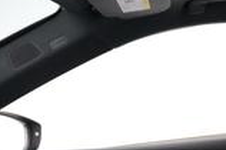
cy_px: 237
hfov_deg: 21.4
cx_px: 388
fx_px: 433
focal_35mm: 69
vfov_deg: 17.4
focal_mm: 17
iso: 12800
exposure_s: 1/160
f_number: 2.8
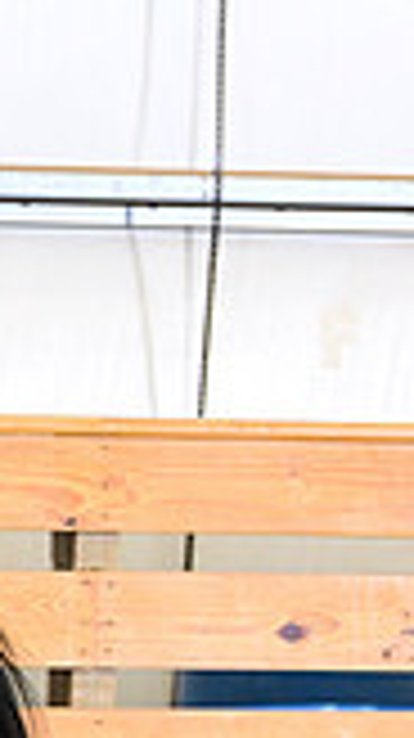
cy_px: 403
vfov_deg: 3.9
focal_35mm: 555
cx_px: -801
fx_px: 10854
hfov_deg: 2.2
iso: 2500
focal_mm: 150
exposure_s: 1/200
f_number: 5
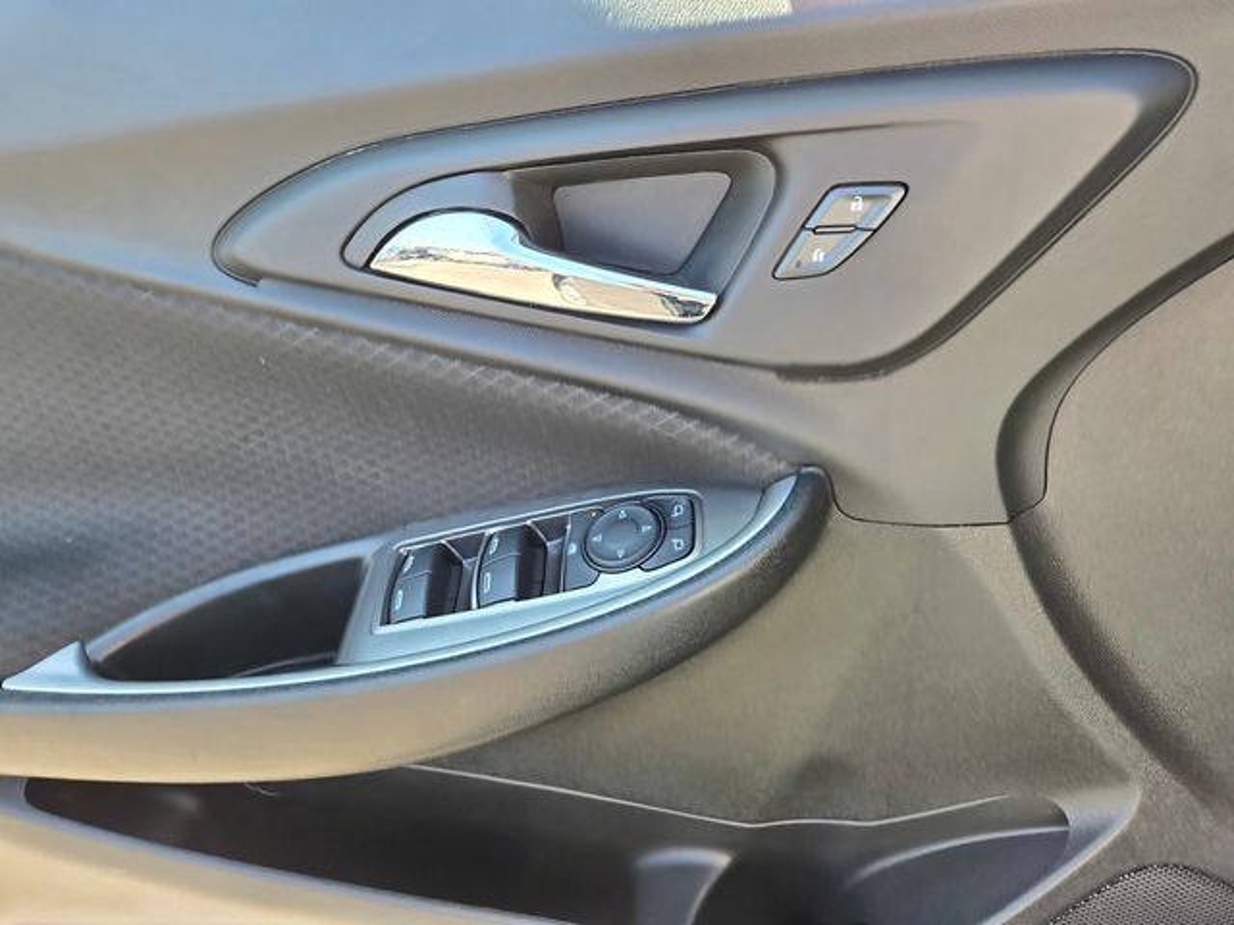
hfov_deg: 73.9
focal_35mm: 23
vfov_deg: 58.9
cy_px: 462
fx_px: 820
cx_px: 617
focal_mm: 5.4
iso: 32
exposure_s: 1/70
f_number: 1.8
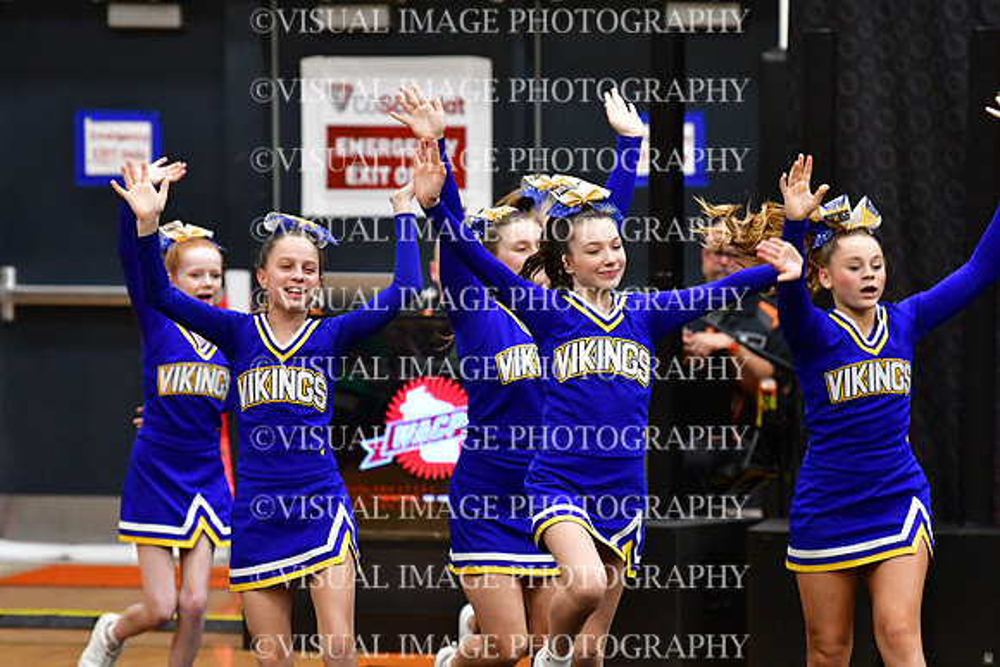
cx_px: 500
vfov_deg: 4.6
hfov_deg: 6.9
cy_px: 334
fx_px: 8335
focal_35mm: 300
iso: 5000
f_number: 3.5
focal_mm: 200
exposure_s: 1/500
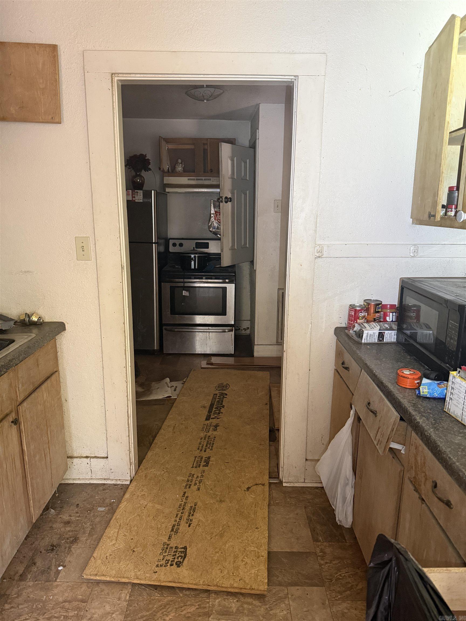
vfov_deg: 71.6
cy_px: 310
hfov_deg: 56.8
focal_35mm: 24
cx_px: 233
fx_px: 431
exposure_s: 1/60
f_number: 1.78
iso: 500
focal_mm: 6.76
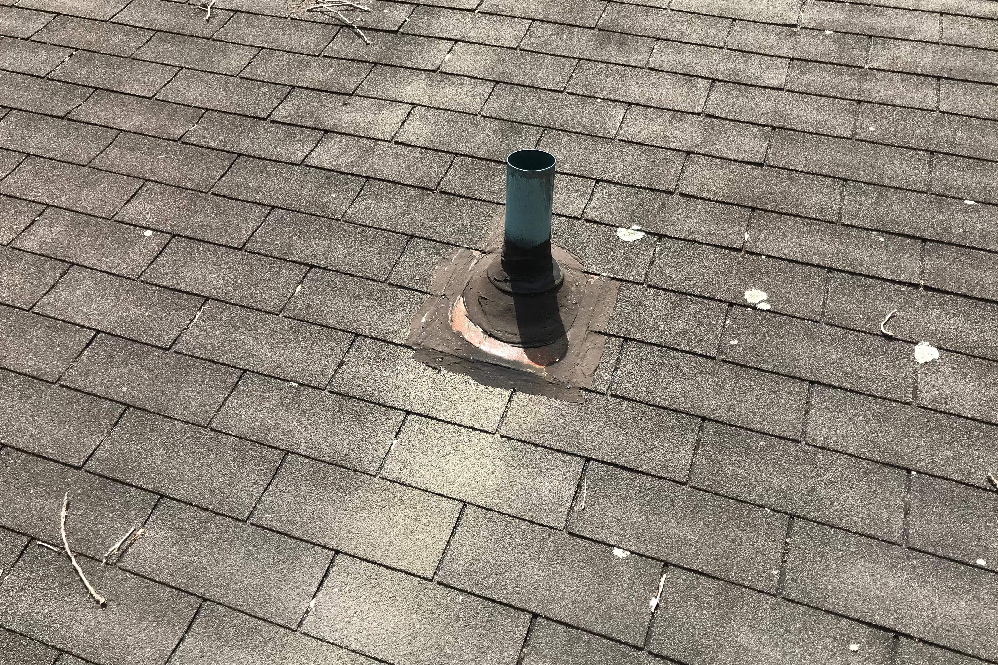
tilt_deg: -39.8
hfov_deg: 61.9
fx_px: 832
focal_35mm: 30
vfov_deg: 43.6
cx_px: 491
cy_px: 354
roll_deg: -2.6
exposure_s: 1/847
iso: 20
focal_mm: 3.99
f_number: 1.8
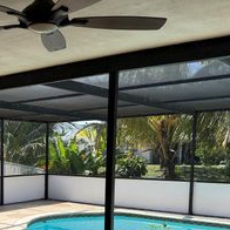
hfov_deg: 29.8
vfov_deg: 30.7
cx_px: 8
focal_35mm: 54
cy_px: 192
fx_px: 406
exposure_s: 1/1618
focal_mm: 6.76
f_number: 1.78
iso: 80
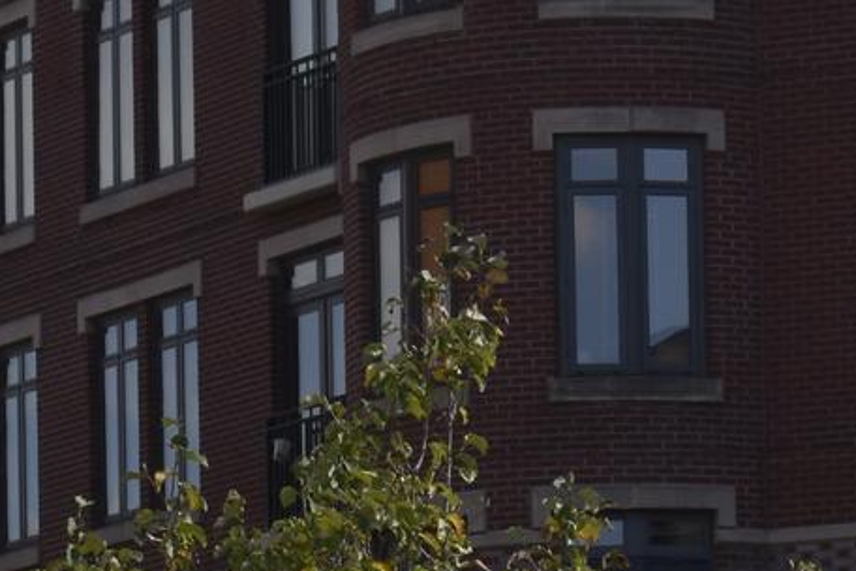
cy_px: 889
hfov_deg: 7.3
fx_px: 6729
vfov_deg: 4.8
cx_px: 599
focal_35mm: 283
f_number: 10
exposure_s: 1/200
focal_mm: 42
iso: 100
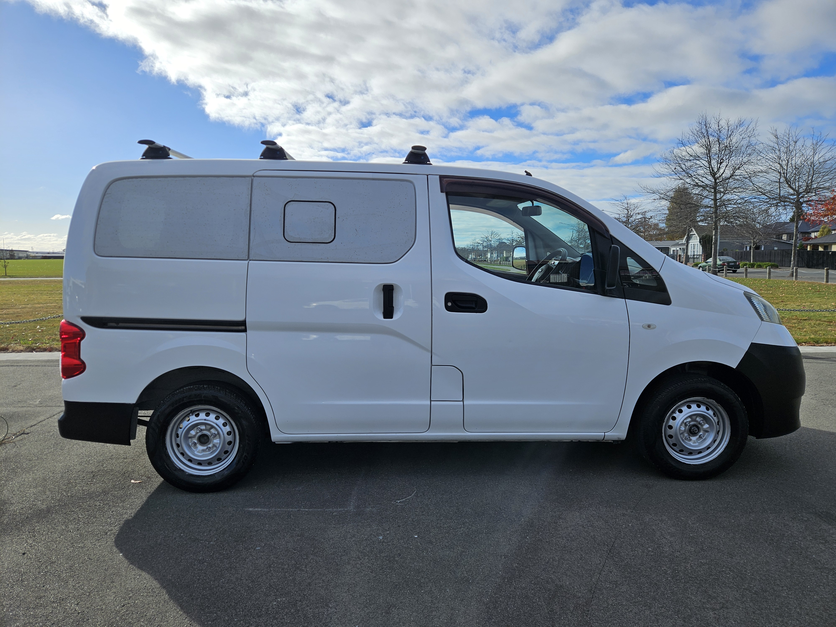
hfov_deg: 73.9
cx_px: 418
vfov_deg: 58.9
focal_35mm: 23
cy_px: 314
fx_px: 555
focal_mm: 5.4
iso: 25
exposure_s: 1/2204
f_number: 1.8
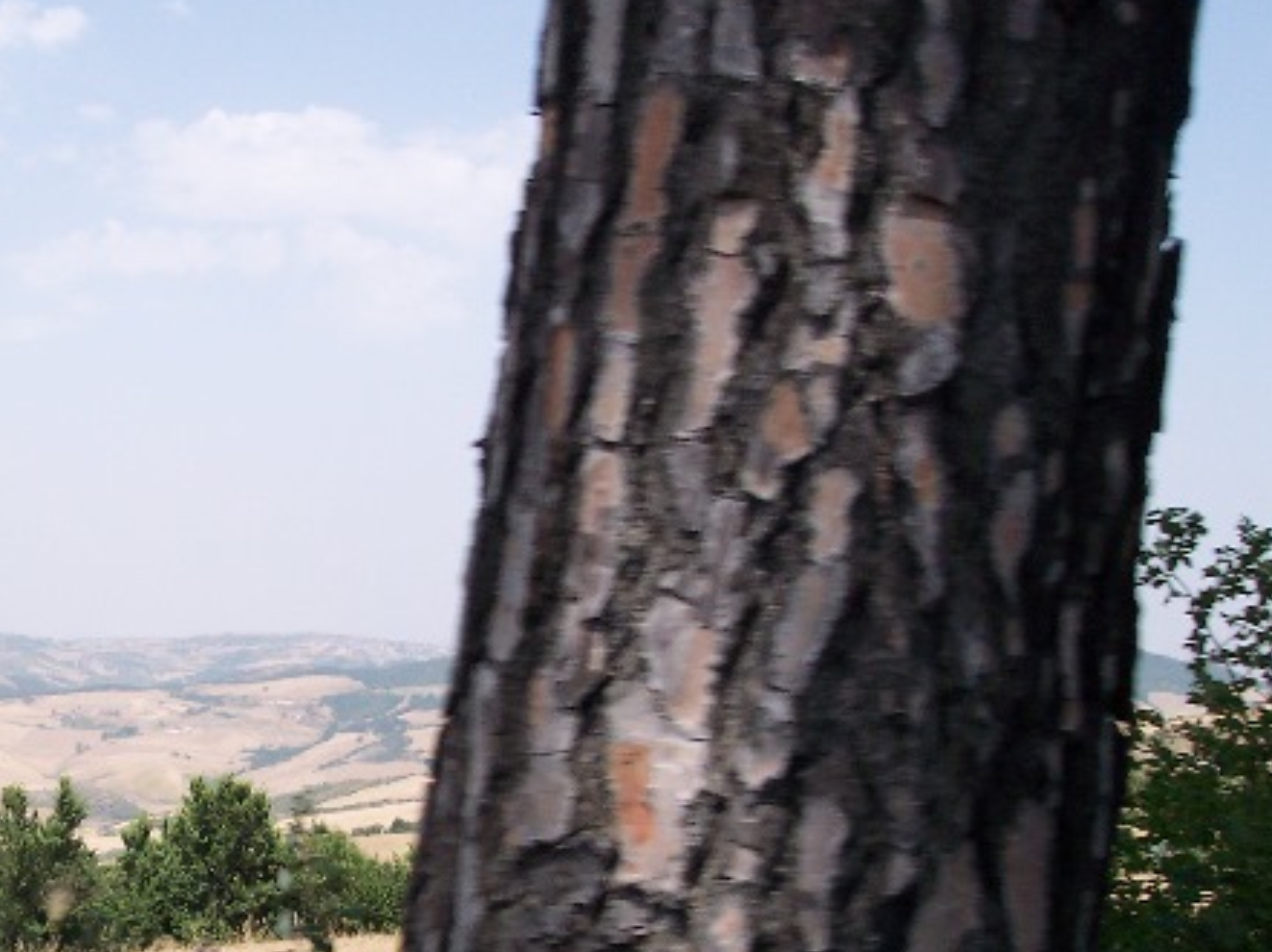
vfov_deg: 21.3
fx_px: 2533
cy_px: 528
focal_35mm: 69
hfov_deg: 27.2
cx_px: 130
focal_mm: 8
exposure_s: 1/700
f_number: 4.8
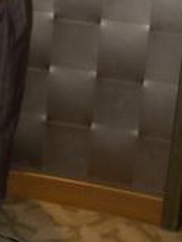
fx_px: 665
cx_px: -54
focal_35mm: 95
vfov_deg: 19.0
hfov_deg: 14.9
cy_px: -81
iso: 100
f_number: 2.8
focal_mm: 6.3
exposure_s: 1/45
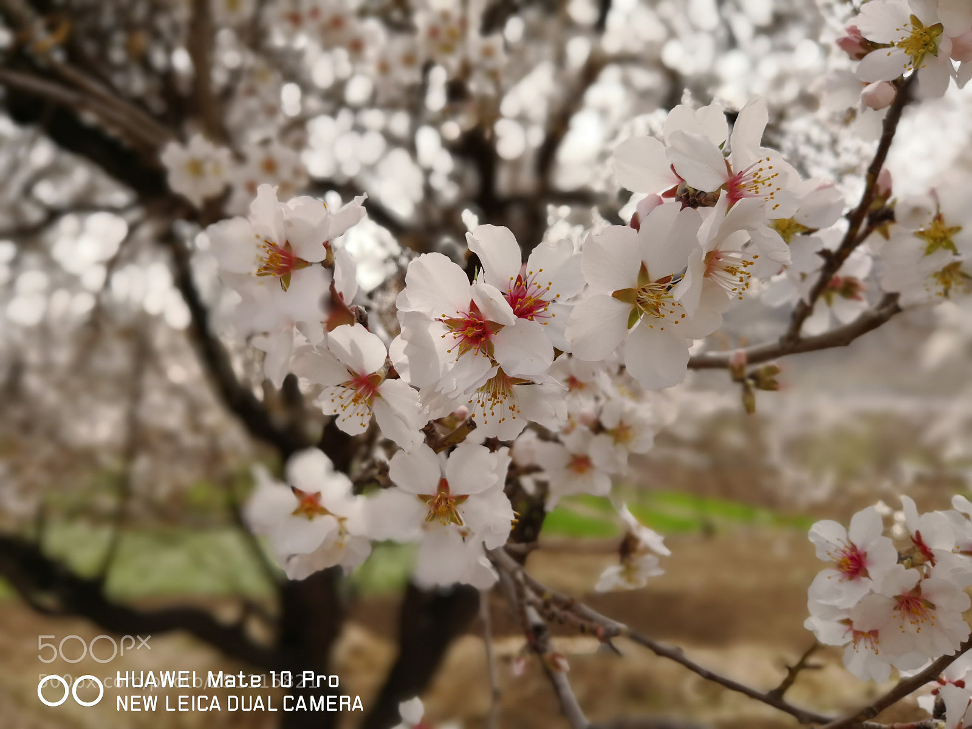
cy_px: 364
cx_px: 486
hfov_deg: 65.3
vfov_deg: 51.4
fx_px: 758
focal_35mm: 27
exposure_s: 1/2132
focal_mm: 3.95
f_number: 4
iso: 50
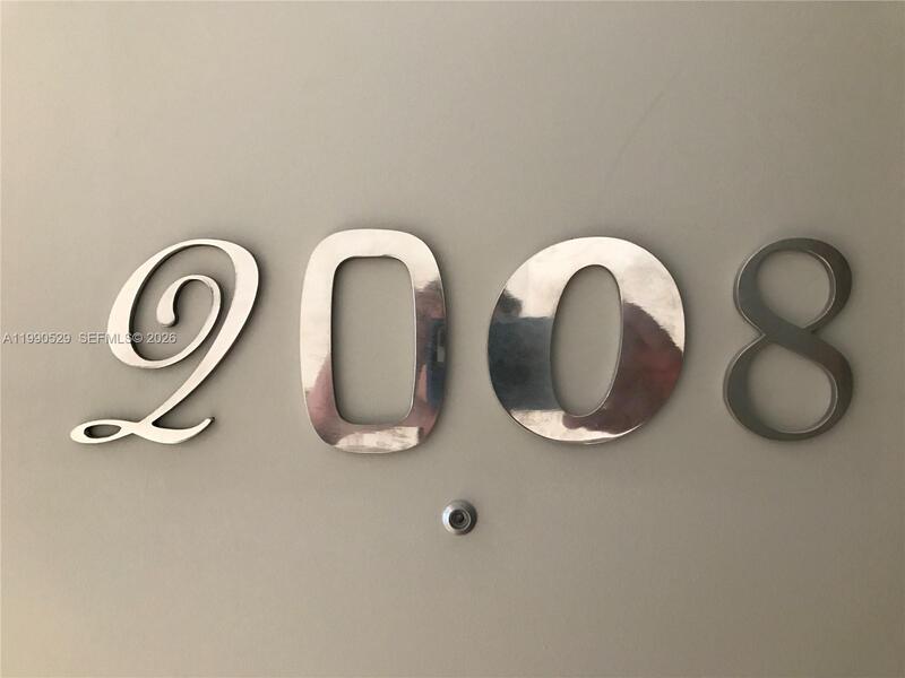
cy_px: 339
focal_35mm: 28
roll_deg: +1.3
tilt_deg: -0.4
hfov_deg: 63.4
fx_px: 732
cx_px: 452
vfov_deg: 49.7
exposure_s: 1/15
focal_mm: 3.99
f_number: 1.8
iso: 50
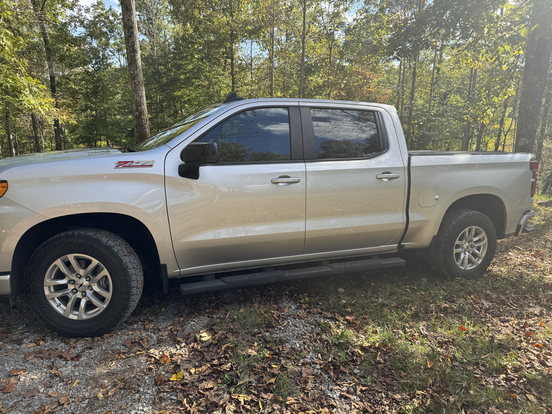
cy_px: 207
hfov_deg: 71.6
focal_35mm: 24
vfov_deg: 56.8
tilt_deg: -14.7
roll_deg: -1.0
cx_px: 276
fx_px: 383
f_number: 1.78
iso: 80
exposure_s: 1/1076
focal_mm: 6.76
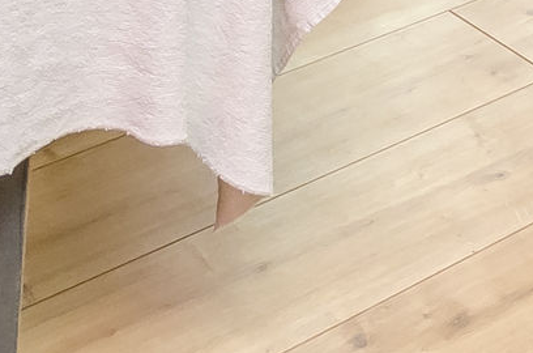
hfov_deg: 16.7
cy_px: -793
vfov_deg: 9.5
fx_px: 1521
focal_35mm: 103
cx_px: 945
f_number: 9
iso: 250
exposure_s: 1/100
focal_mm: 10
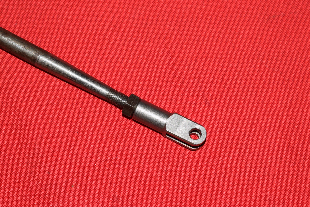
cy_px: 124
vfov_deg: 13.1
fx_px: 902
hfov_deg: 19.5
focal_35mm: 105
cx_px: 164
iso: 100
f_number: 8
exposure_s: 1/60
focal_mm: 55
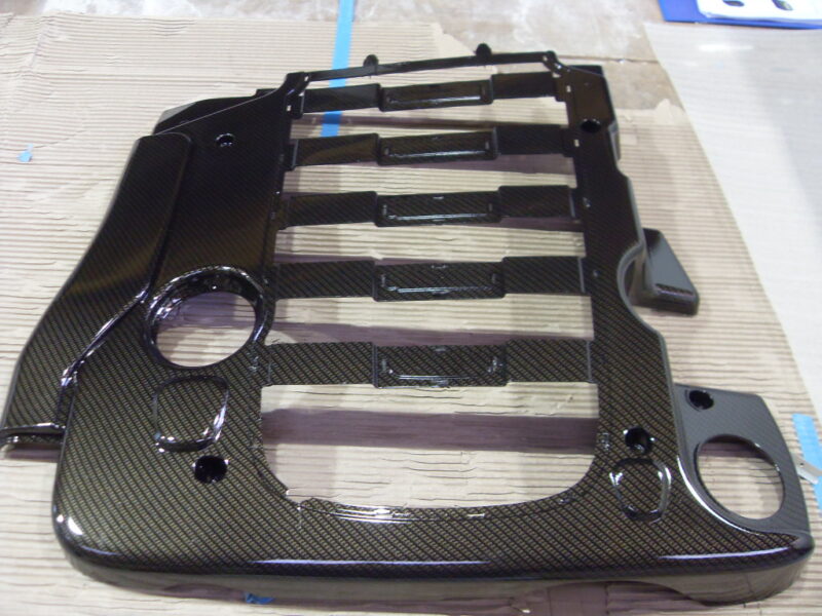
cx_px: 411
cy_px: 308
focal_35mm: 35
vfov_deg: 40.7
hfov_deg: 52.6
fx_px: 831
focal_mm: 6.3
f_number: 2.8
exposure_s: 1/15
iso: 200
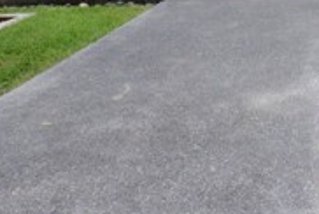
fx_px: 701
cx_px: 308
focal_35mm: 79
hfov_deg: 24.6
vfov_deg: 16.1
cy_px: -88
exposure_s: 1/100
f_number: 22
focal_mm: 16
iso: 2500
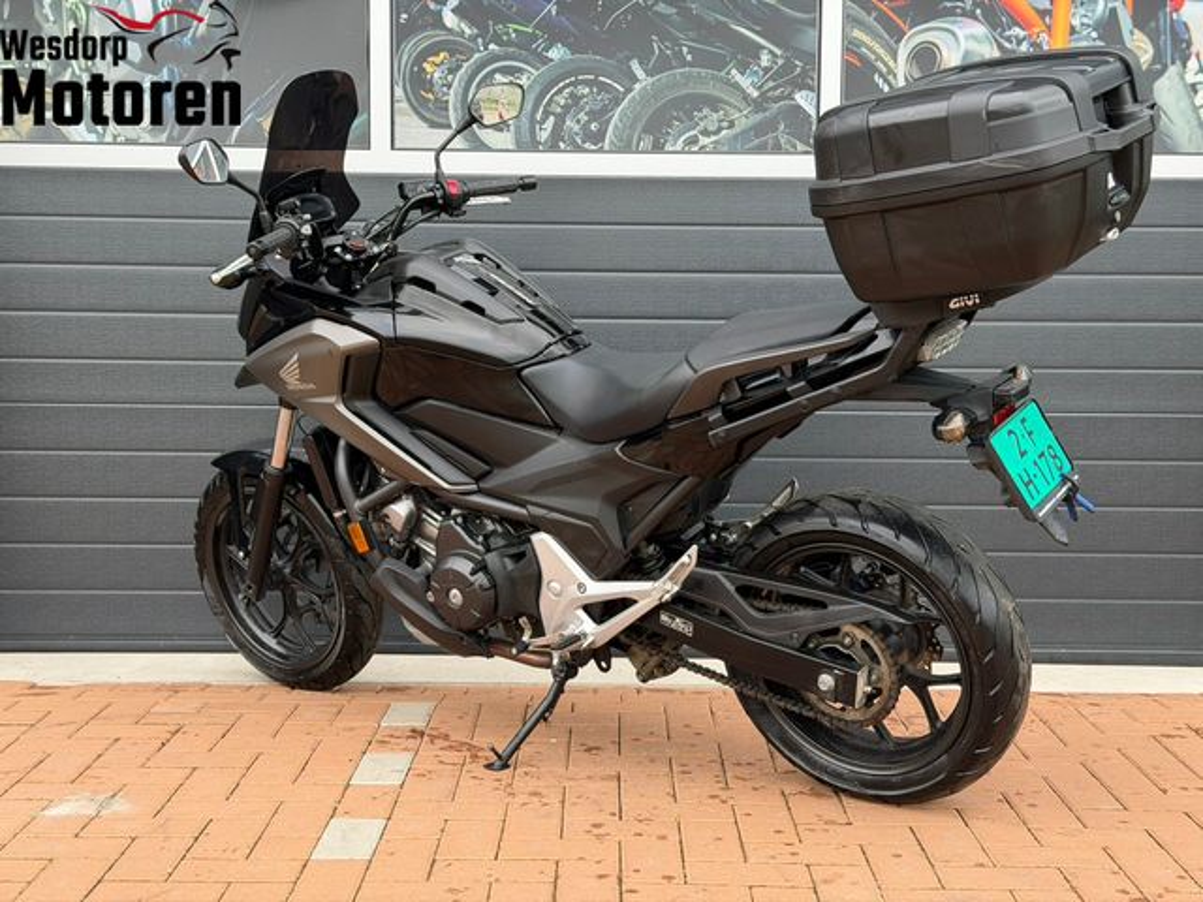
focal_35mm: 48
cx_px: 602
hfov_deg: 39.7
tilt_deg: -3.3
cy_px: 451
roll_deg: -0.4
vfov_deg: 30.3
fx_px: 1668
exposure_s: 1/530
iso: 100
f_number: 1.78
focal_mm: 6.76
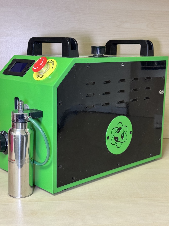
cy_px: 111
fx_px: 345
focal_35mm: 53
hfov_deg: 27.5
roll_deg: -0.8
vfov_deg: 36.2
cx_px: 81
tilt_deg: -10.8
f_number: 1.78
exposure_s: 1/60
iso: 200
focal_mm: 6.76
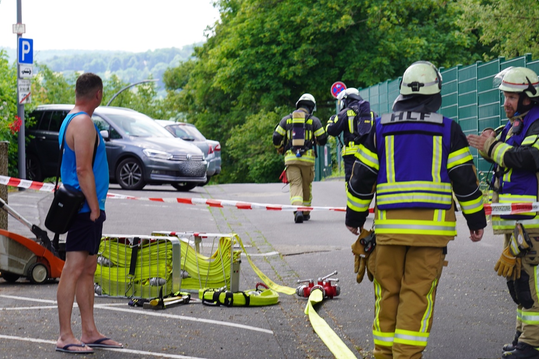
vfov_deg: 11.6
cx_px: 302
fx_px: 1766
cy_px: 204
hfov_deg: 17.3
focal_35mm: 118
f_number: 5.6
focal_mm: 98
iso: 100
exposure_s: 1/125
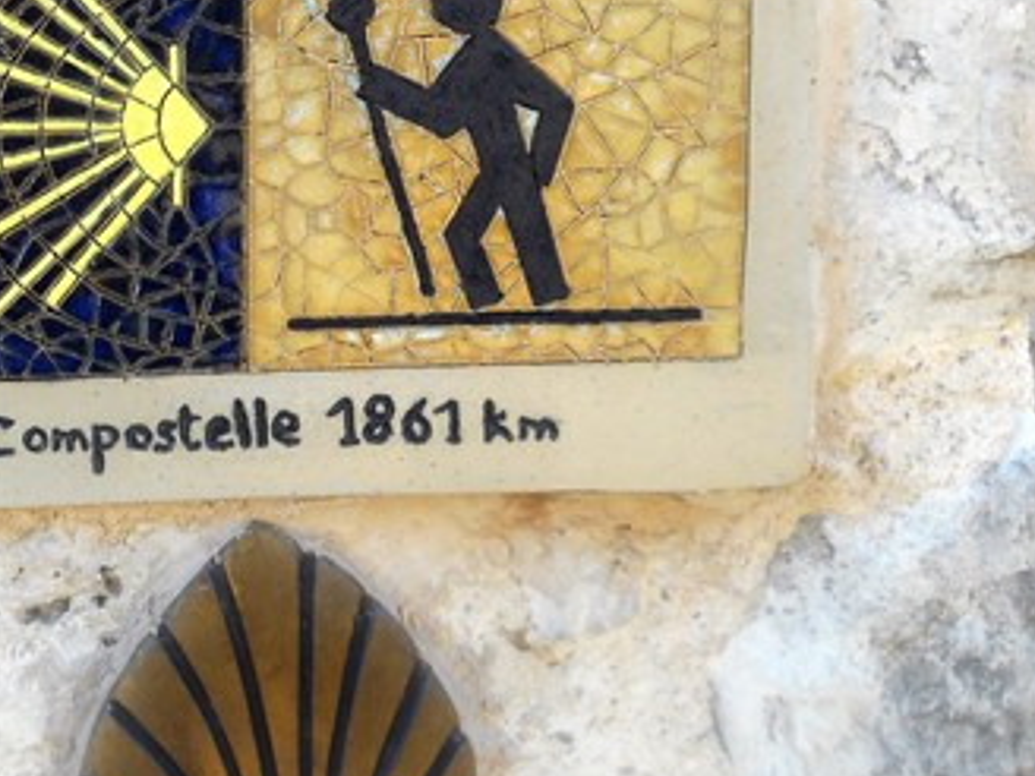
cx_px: 126
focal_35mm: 68
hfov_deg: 27.6
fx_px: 2033
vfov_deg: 21.5
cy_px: 211
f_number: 4
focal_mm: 5.2
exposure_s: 1/125
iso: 80
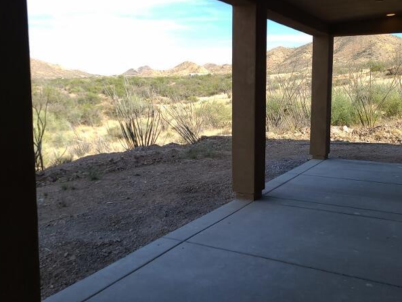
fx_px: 407
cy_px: 135
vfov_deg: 40.7
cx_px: 240
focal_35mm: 35
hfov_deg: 52.3
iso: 40
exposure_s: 1/798
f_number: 1.8
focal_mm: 5.4
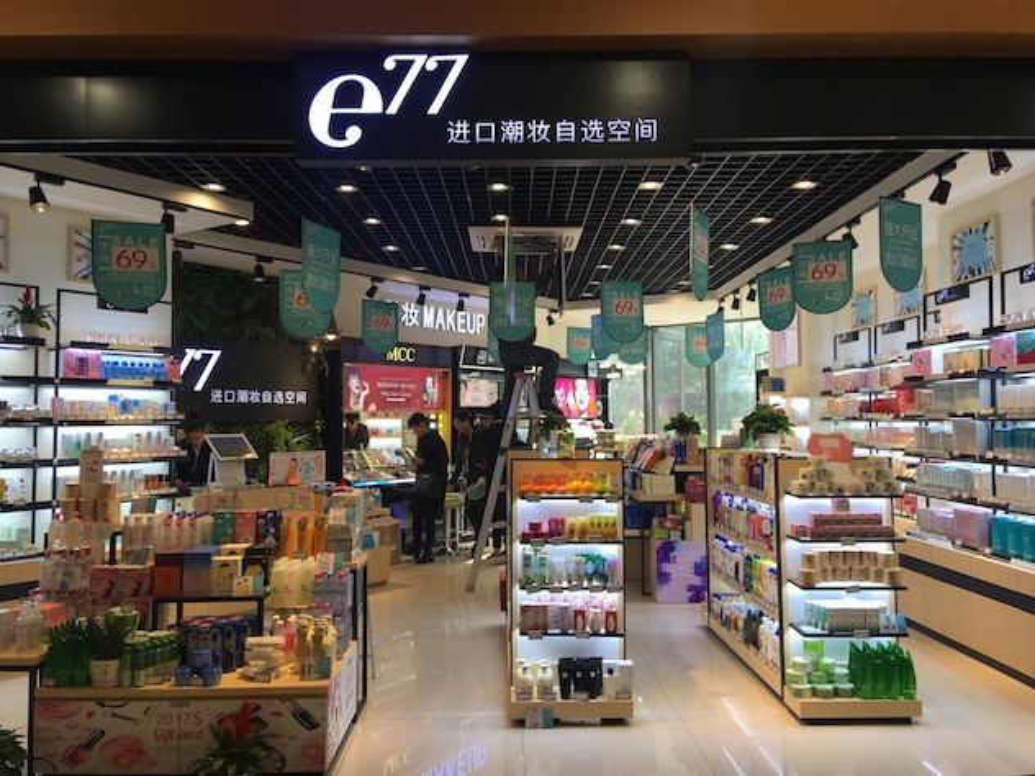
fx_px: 867
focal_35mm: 29
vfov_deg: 48.2
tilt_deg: +3.0
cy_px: 388
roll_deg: +0.8
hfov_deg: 61.7
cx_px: 518
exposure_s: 1/100
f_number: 2.2
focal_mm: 4.15
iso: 32
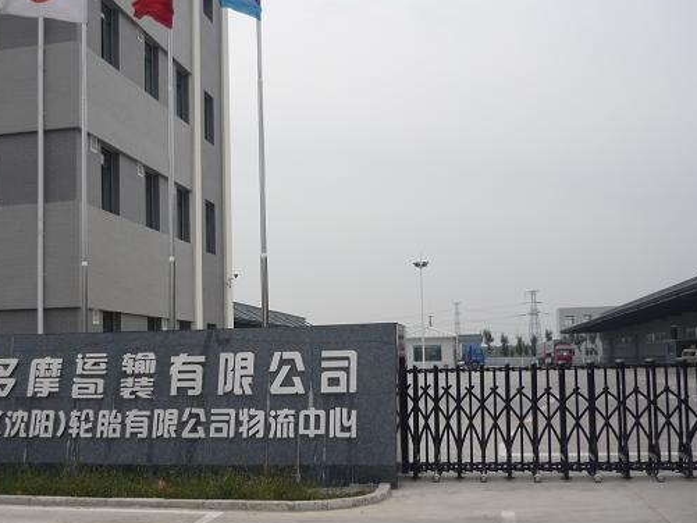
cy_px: 306
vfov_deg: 33.5
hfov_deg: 43.5
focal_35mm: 43
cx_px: 257
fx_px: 866
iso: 100
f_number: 8
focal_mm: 5.5
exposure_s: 1/160
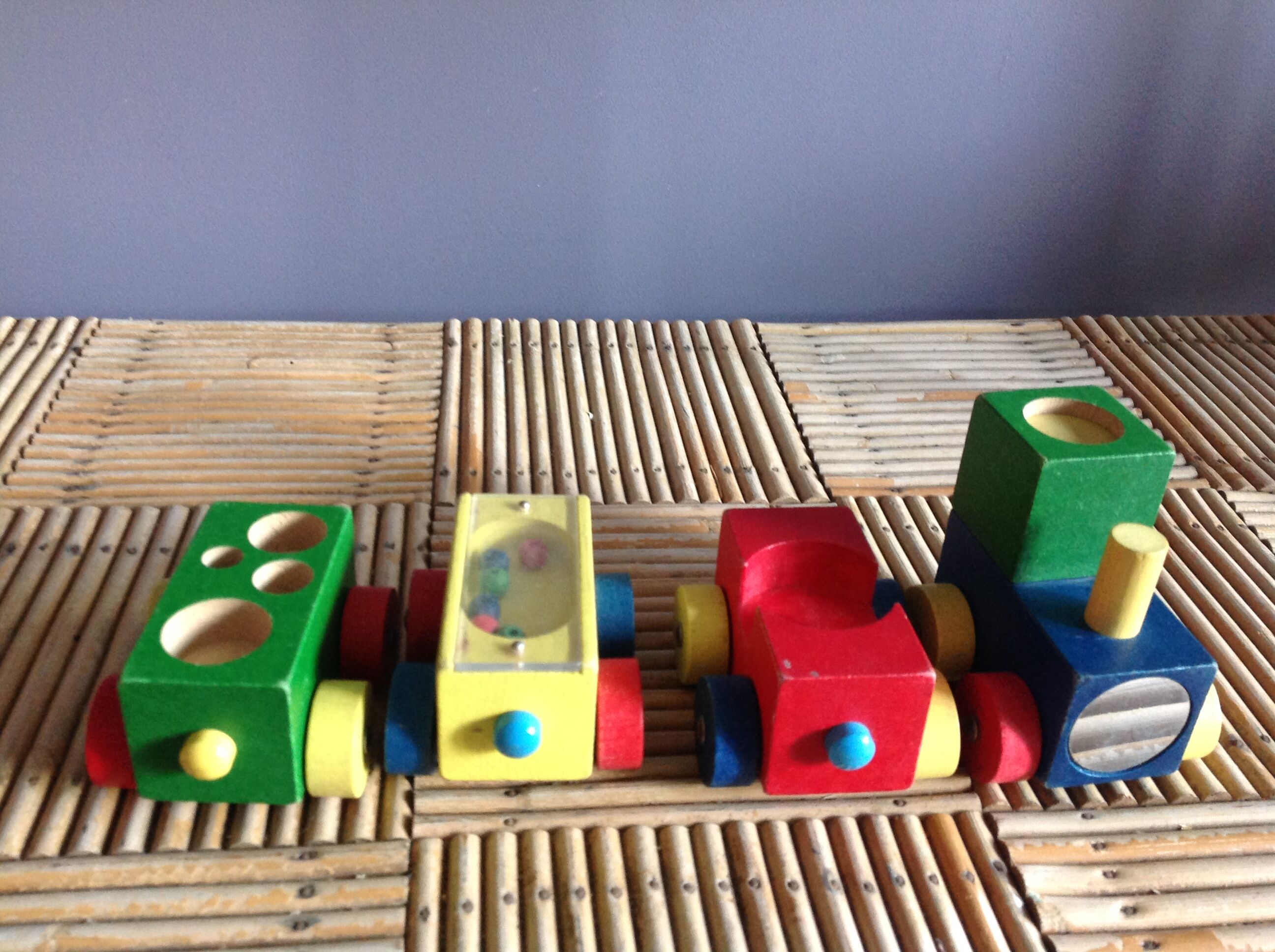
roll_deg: -4.1
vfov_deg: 40.6
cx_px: 638
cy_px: 476
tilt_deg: -30.3
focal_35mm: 35
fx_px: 1287
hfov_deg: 52.7
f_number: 2.4
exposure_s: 1/15
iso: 160
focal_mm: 4.28
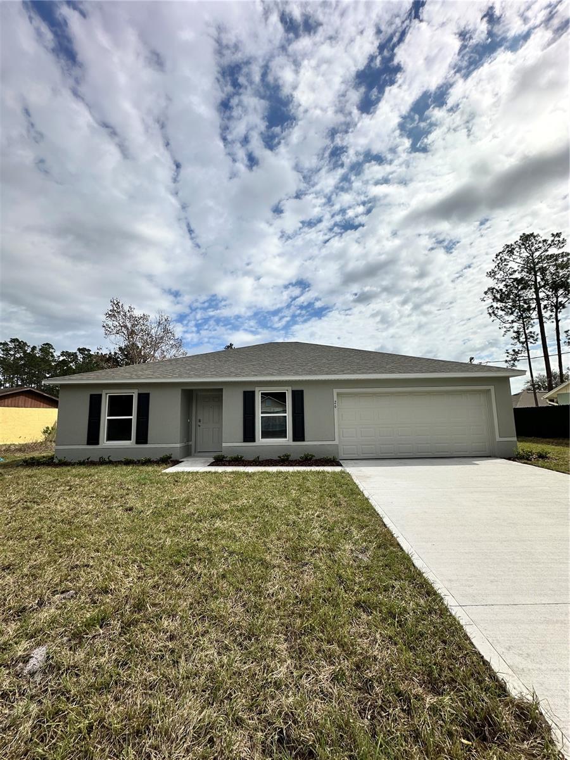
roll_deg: +0.1
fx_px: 307
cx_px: 285
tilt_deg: +8.2
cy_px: 380
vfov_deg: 102.1
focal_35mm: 14
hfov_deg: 85.7
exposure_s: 1/5291
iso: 50
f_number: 2.2
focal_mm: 2.22
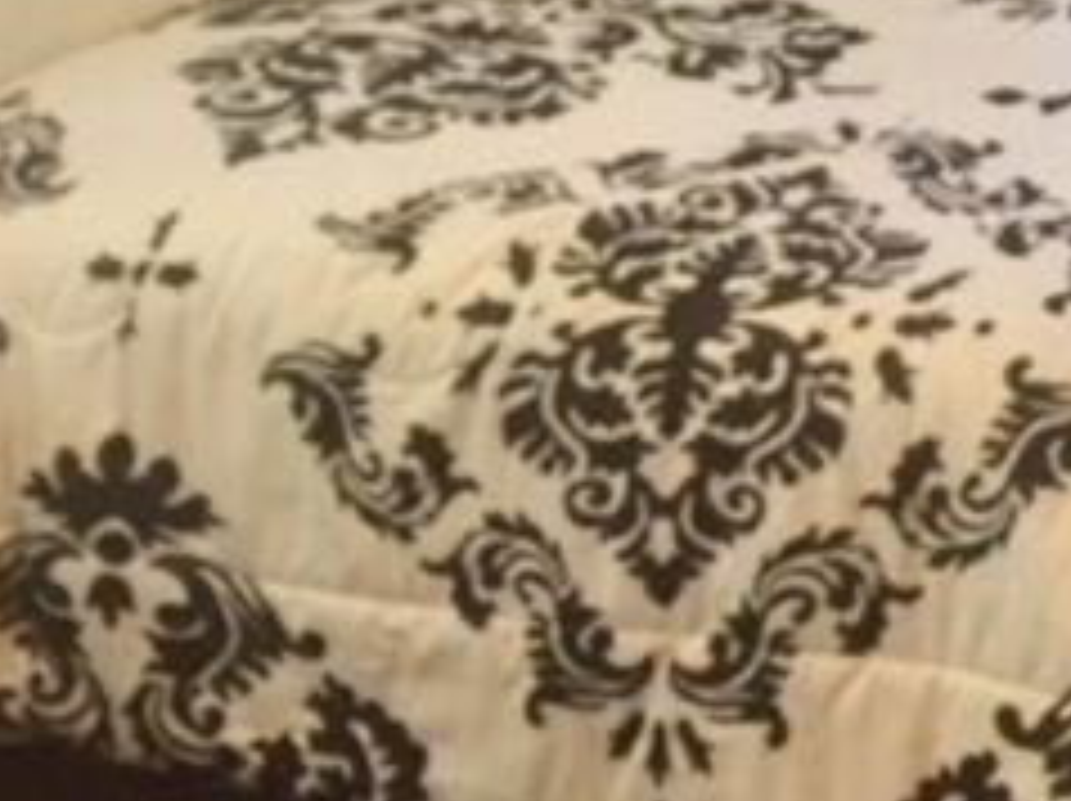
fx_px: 2411
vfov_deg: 17.8
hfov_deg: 23.6
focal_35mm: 78
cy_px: -207
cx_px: 1148
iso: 200
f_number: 2.2
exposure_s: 1/30
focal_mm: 4.15
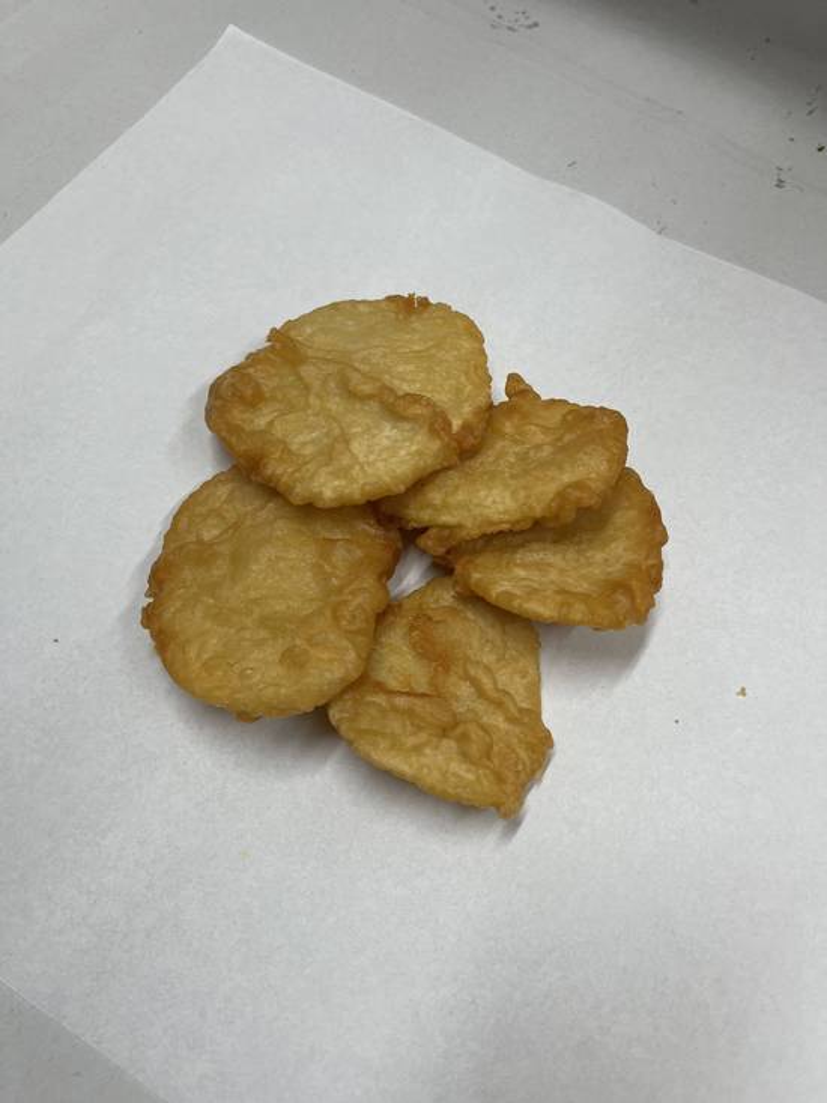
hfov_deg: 53.1
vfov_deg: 67.3
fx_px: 828
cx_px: 414
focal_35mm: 26
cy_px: 552
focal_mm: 5.1
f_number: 1.6
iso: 64
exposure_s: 1/100
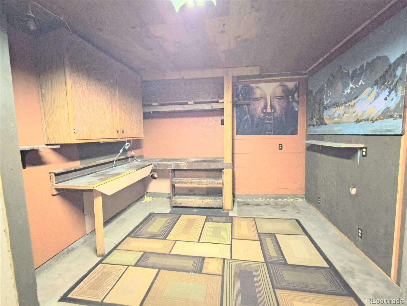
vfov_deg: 94.5
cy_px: 153
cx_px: 204
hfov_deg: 110.5
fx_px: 141
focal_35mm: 12
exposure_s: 1/24
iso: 2751
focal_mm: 2.13
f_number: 2.2
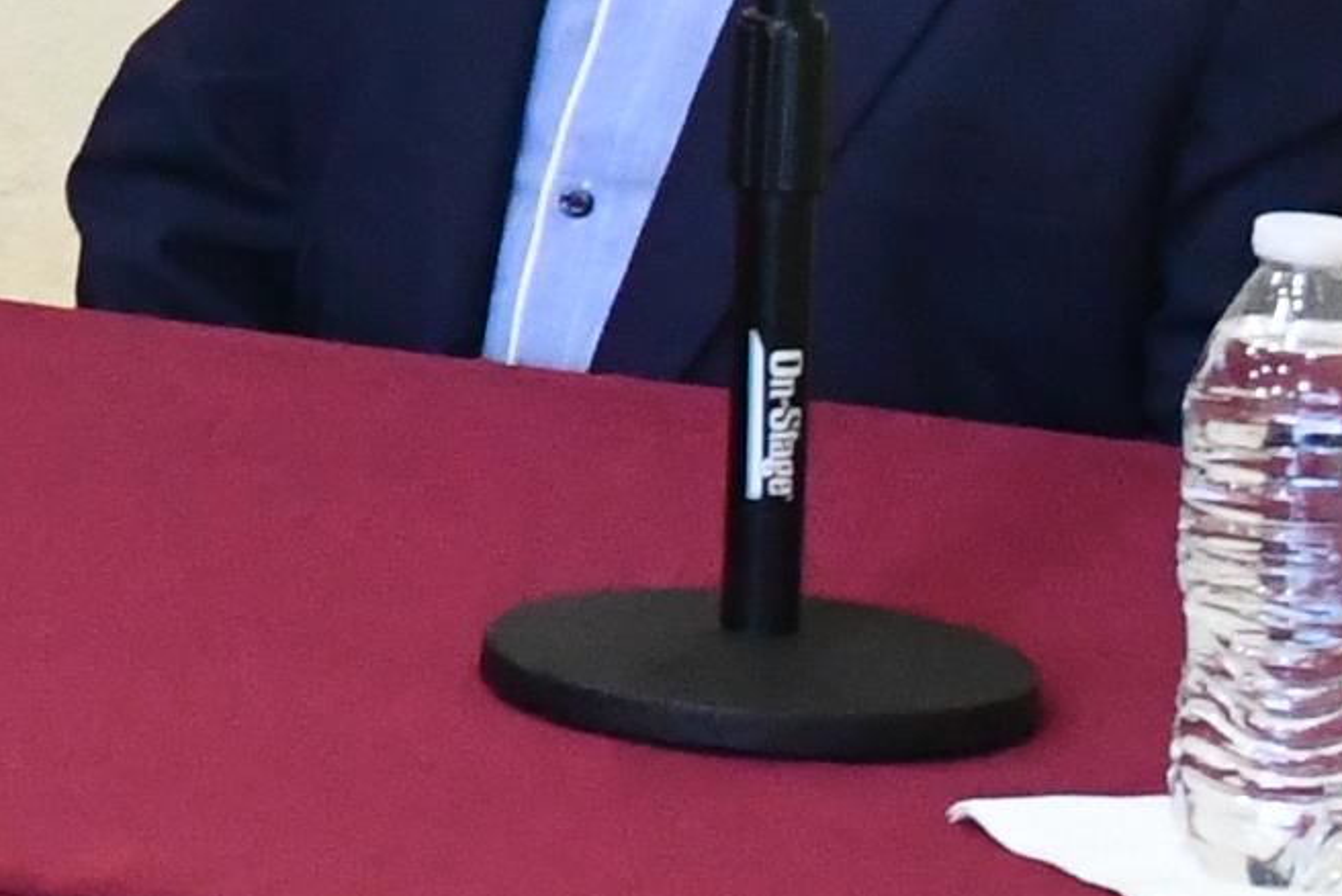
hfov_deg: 8.0
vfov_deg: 5.9
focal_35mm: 229
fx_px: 8540
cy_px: -432
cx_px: -2279
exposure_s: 1/60
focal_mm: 24
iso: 4000
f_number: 7.1
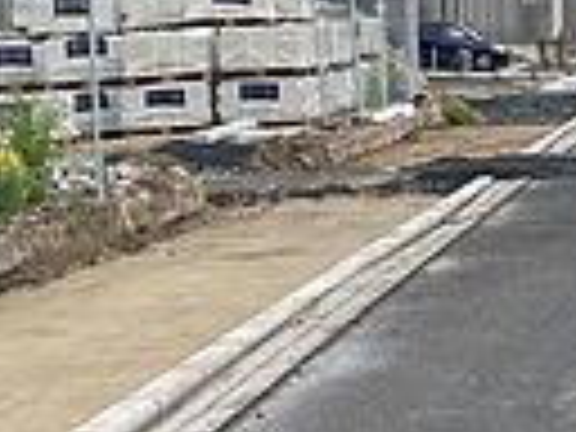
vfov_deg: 9.1
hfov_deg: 10.5
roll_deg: -2.8
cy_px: -9
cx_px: 1364
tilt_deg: +1.0
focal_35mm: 162
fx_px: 2696
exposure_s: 1/1346
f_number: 1.8
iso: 32
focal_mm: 4.25
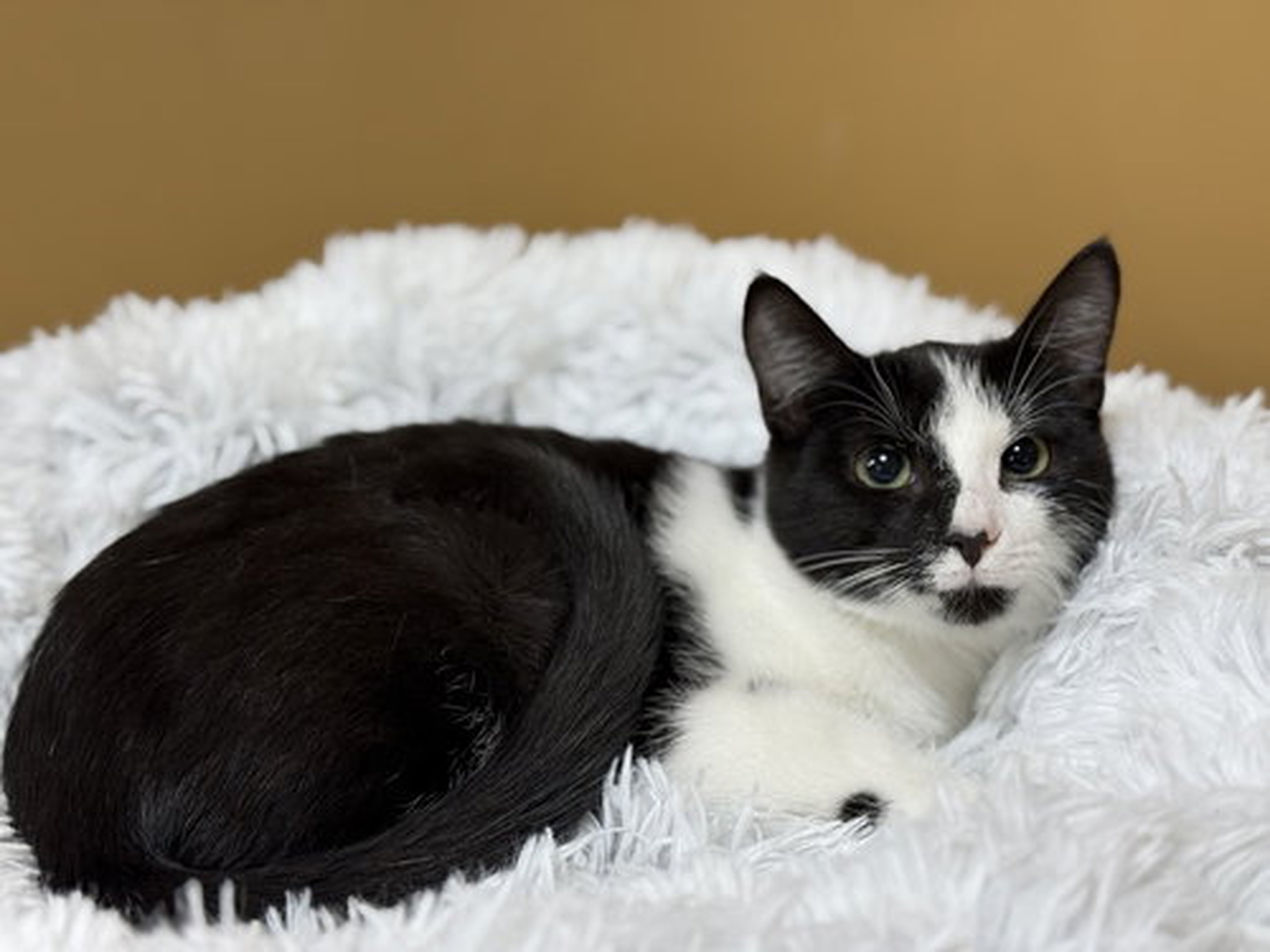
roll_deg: +0.2
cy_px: 476
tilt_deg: -23.0
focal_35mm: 48
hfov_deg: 39.7
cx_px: 635
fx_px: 1761
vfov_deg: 30.3
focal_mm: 6.76
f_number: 1.78
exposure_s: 1/120
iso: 80
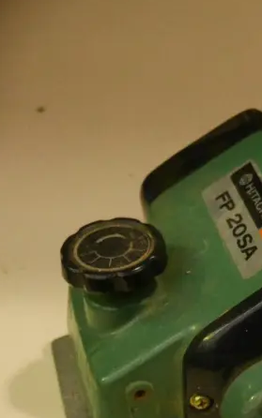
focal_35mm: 112
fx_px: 1279
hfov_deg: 11.1
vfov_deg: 18.5
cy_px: 317
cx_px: 443
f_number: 4.9
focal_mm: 23
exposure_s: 1/160
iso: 3200
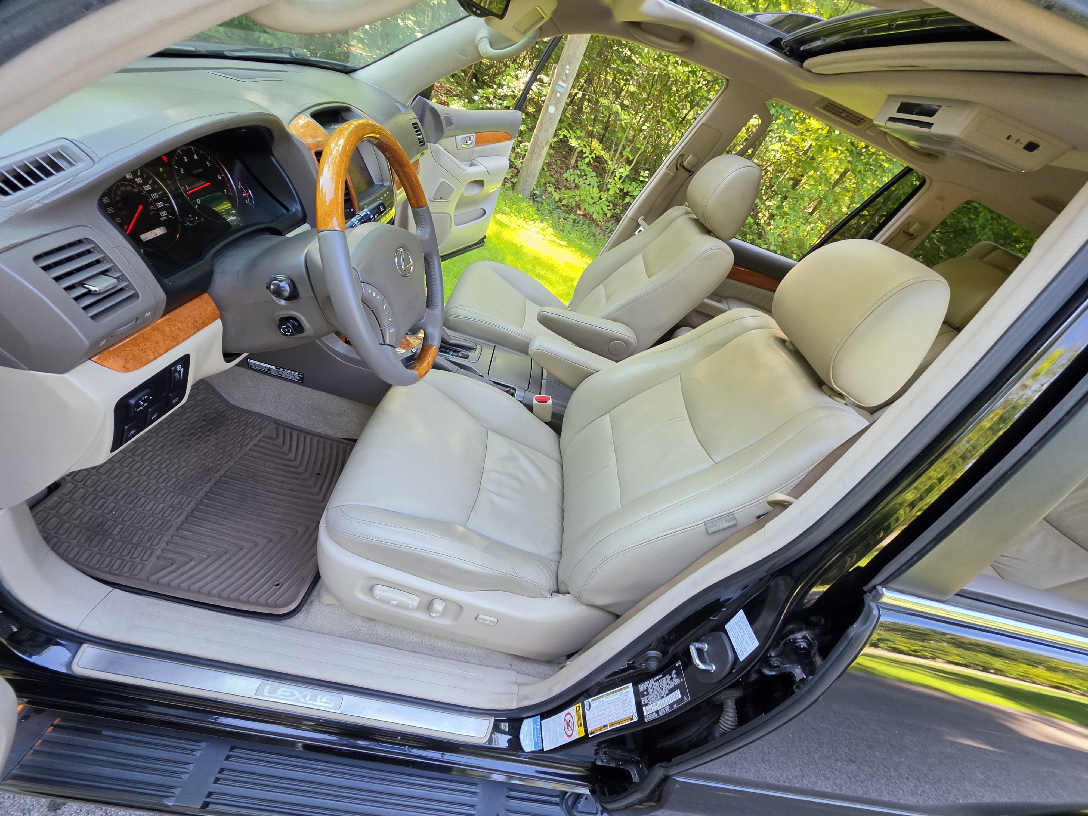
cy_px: 408
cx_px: 544
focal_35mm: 13
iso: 100
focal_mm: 2.2
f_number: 1.9
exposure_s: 1/120
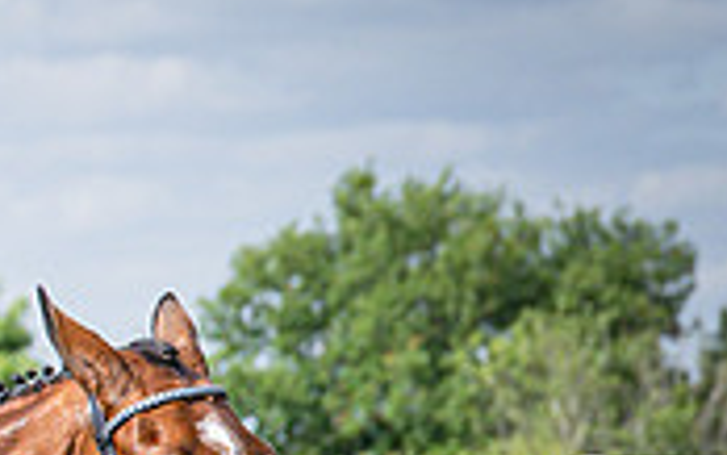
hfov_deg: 4.1
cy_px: 860
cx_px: -813
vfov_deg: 2.6
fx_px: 9992
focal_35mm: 504
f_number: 4
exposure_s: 1/3200
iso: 400
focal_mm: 70
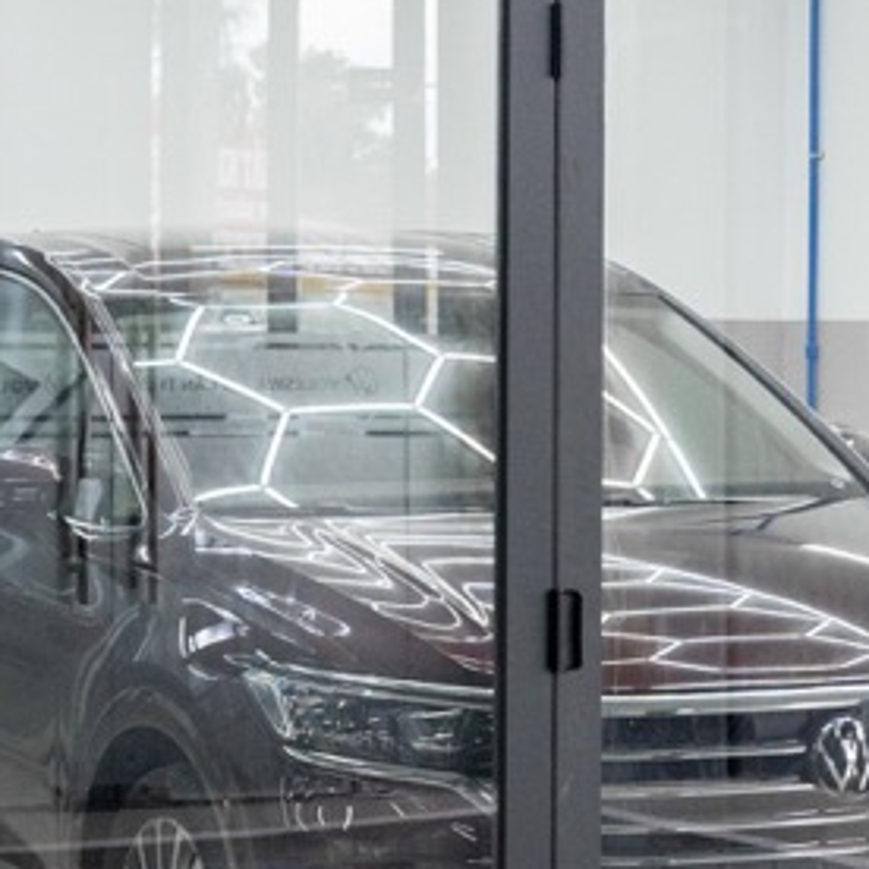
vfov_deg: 11.5
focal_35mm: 152
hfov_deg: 11.4
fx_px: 4305
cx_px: 929
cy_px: 216
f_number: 4
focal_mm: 25.6
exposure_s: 1/125
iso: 1250
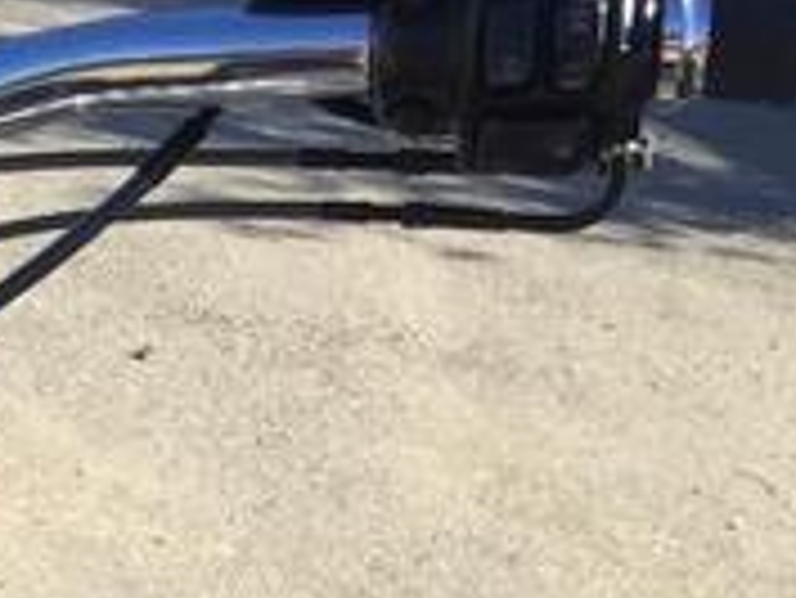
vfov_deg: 10.7
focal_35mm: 131
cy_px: 1016
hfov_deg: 13.1
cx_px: -787
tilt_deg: -26.4
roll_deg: -11.4
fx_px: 3014
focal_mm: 4.15
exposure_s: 1/618
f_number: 2.2
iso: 32
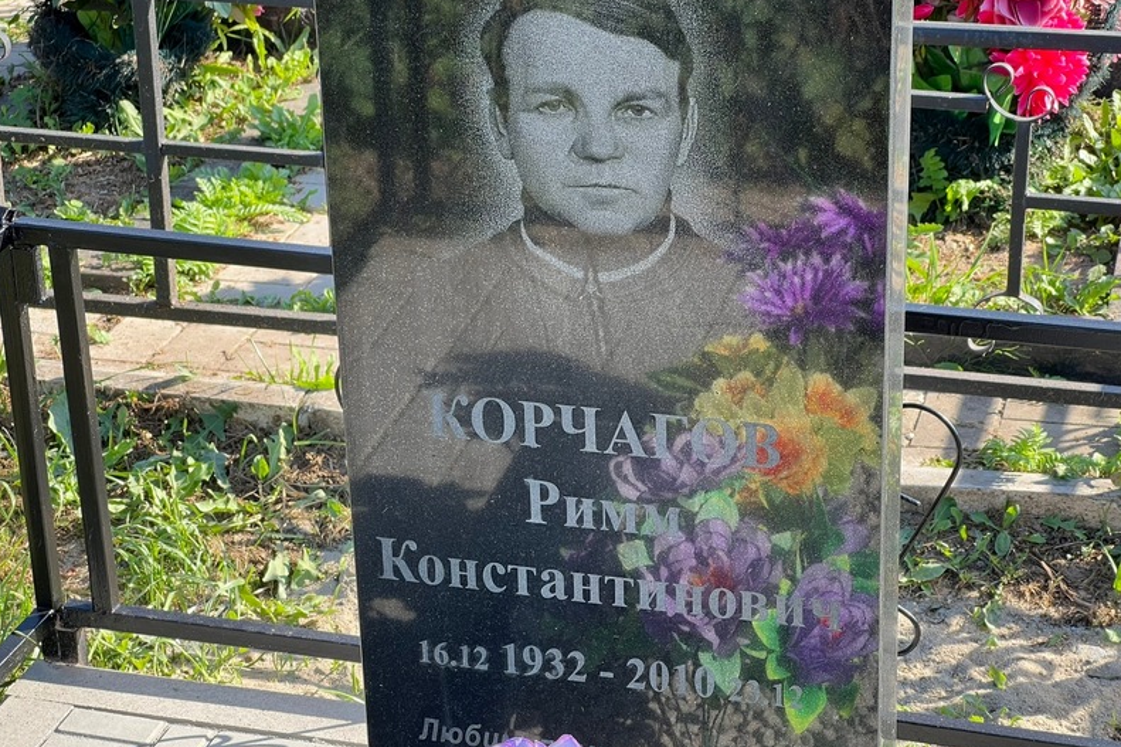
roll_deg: +2.4
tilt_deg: -23.1
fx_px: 2522
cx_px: 556
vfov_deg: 16.8
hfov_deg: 25.1
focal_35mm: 81
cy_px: 366
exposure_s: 1/102
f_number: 2.8
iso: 32
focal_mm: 9
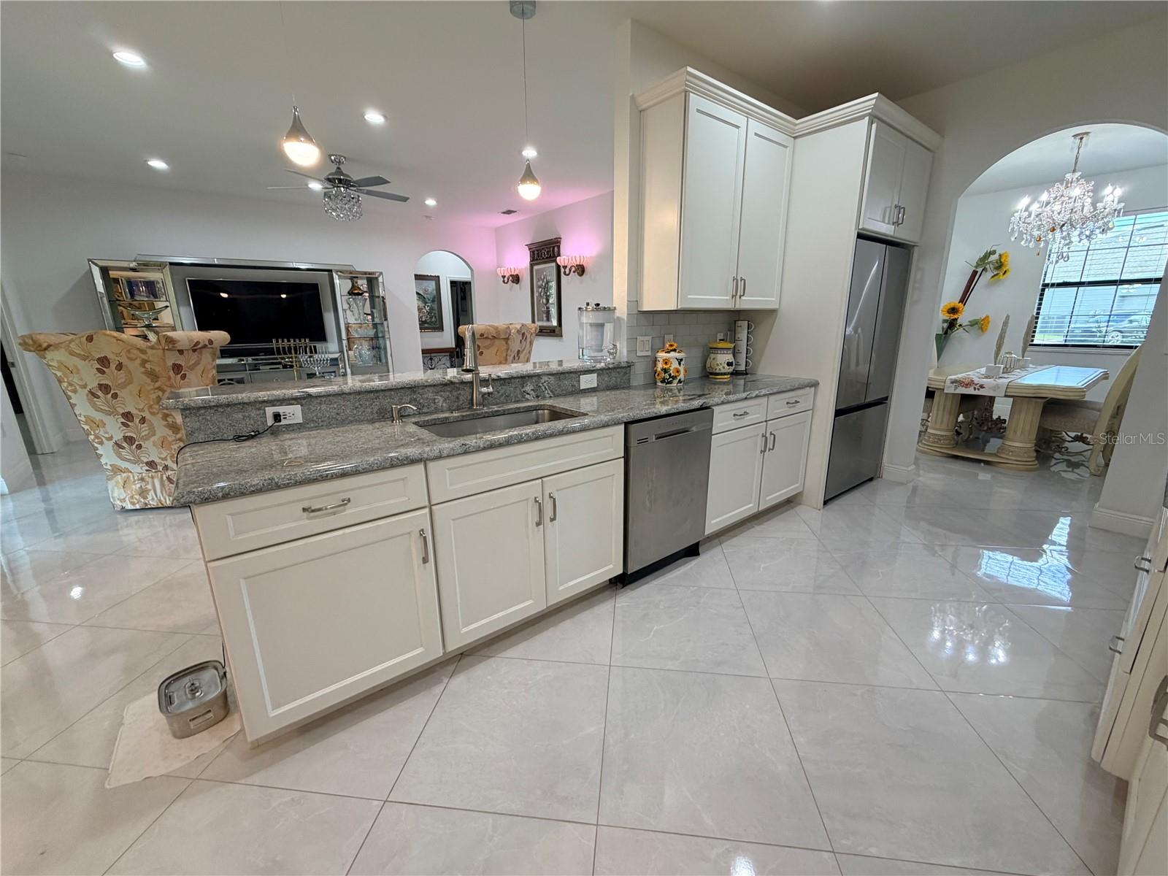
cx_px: 584
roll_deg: +1.2
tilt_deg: -13.9
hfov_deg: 102.1
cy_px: 438
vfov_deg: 85.7
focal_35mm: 14
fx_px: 472
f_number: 2.2
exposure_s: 1/120
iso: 200
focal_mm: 2.22
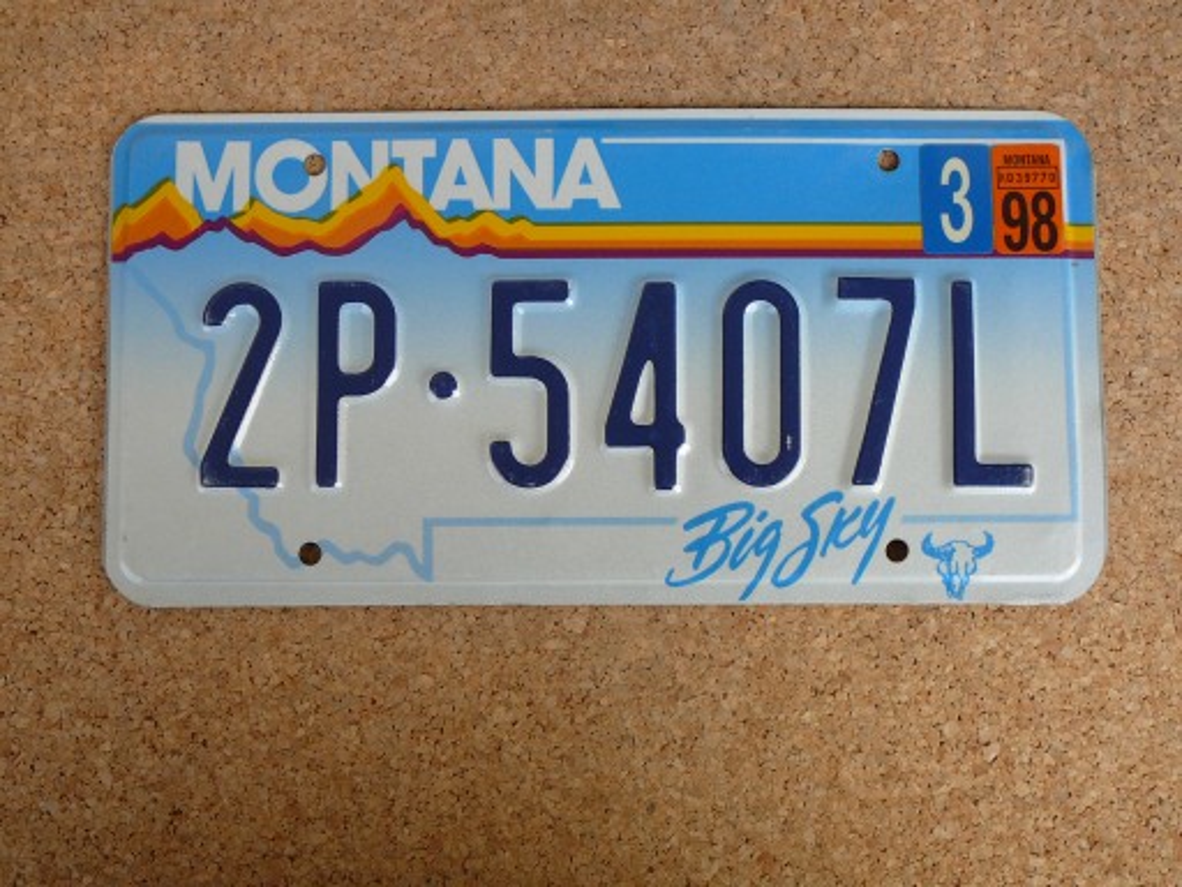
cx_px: 591
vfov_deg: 35.1
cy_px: 444
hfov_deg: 45.8
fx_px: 1400
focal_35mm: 41
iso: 80
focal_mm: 6.1
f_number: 3.1
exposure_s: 1/125
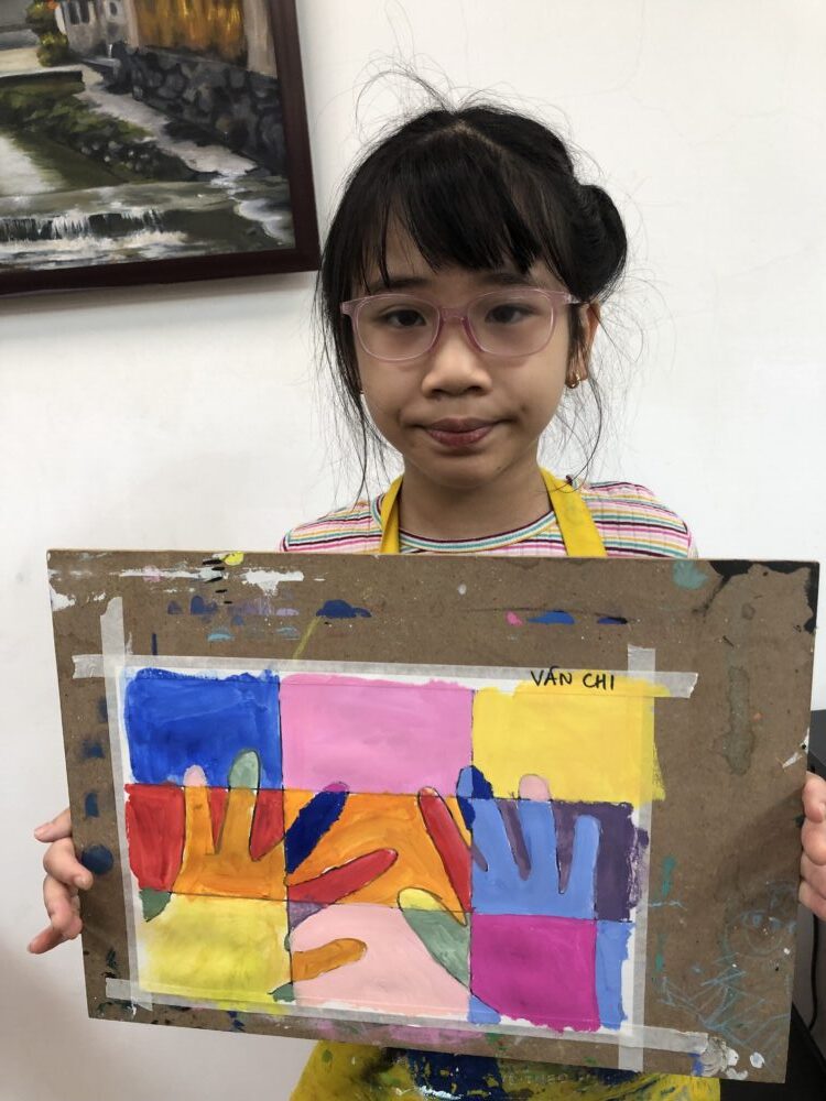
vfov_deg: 63.4
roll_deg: +5.2
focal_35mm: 28
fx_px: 891
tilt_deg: -12.6
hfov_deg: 49.7
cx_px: 413
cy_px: 550
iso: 25
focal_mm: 3.99
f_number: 1.8
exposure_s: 1/30
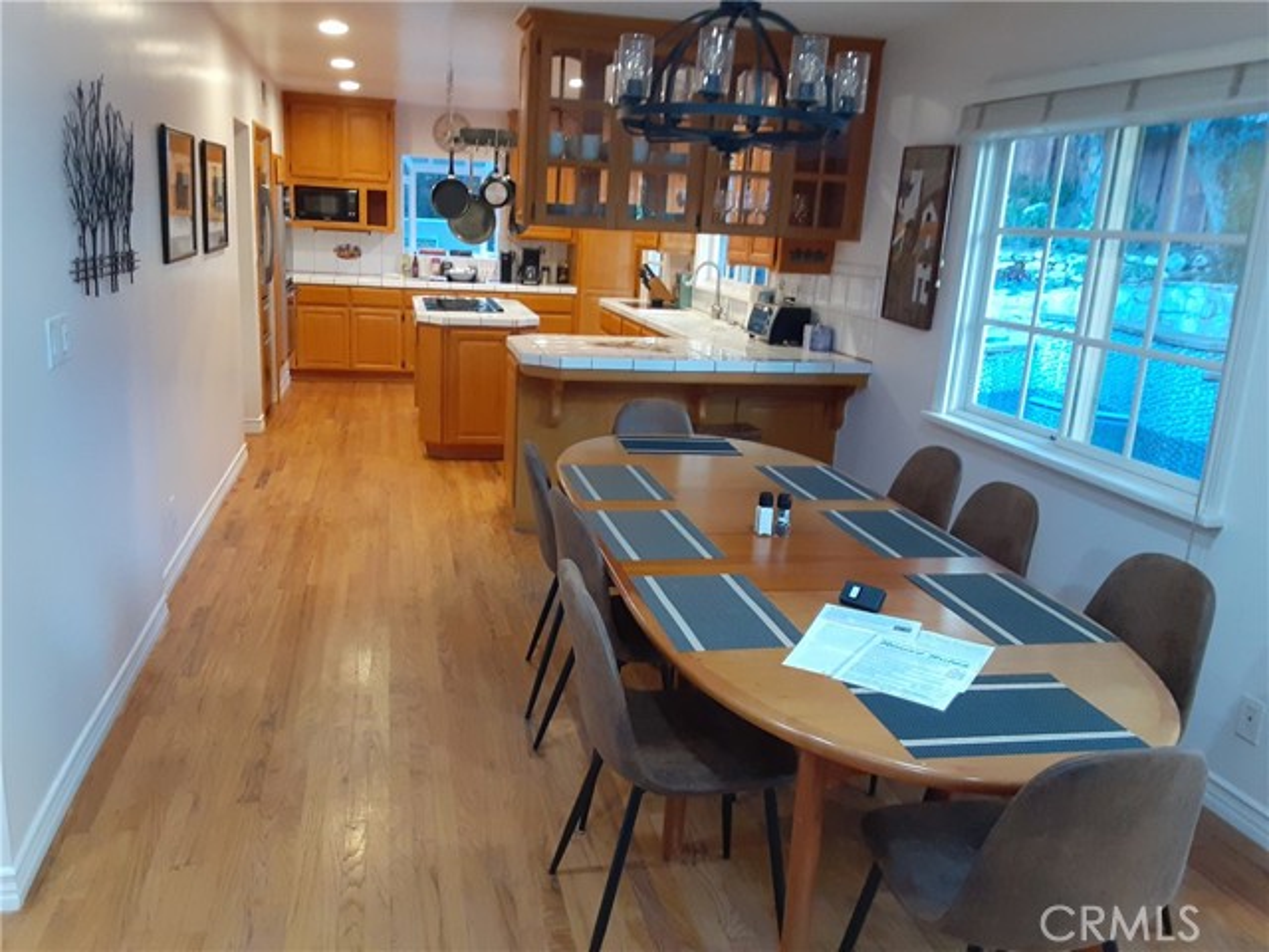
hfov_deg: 65.3
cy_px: 476
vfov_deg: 51.4
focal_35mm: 27
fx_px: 990
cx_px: 634
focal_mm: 2.91
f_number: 1.9
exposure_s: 1/30
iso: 200
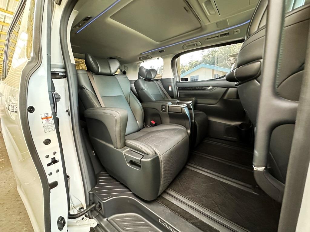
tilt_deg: -10.8
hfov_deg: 102.1
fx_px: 125
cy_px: 116
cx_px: 155
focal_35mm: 14
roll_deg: +3.0
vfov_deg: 85.7
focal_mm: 2.22
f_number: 2.2
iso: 1250
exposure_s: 1/41
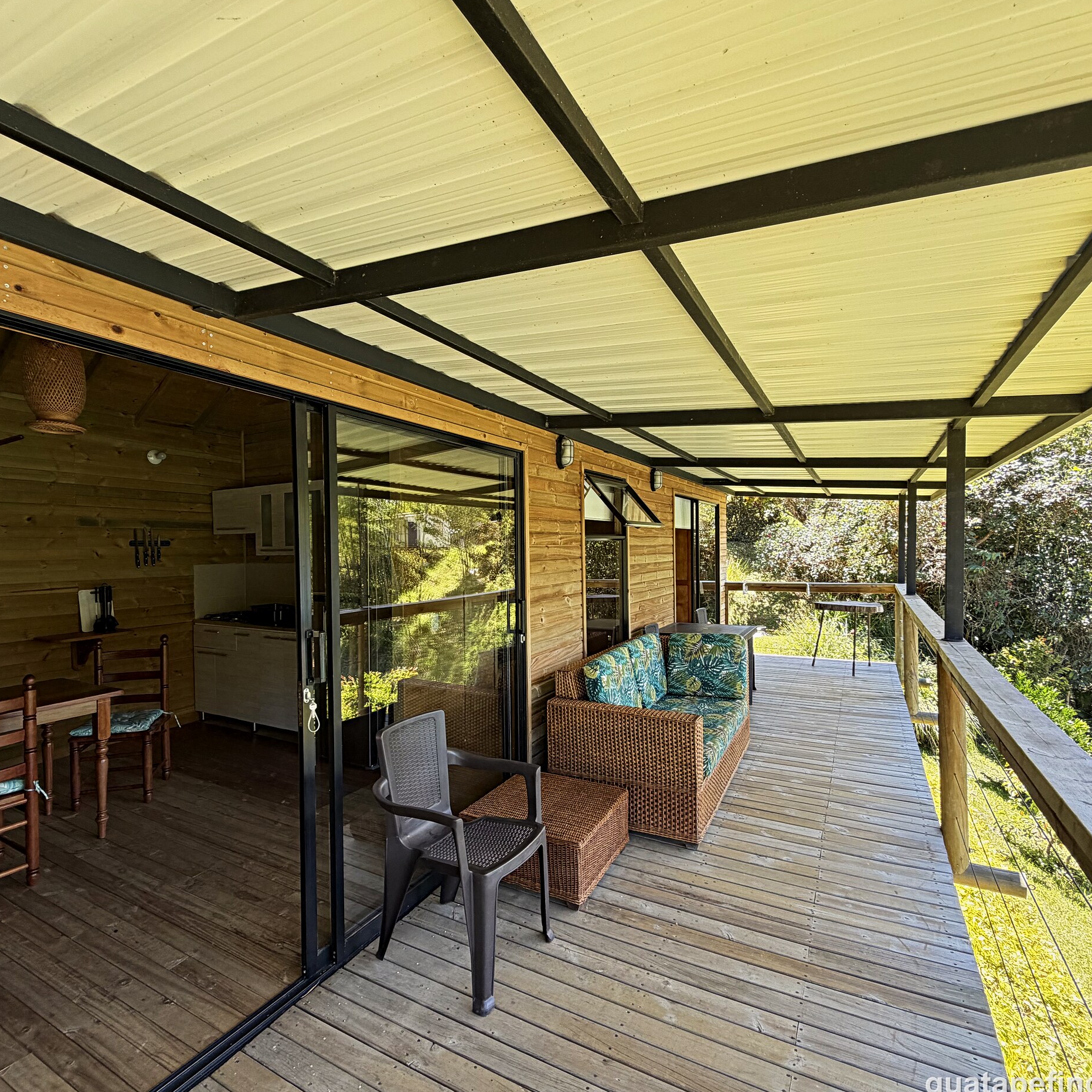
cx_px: 522
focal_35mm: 17
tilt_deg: -1.5
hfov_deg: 83.9
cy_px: 557
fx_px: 607
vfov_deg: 84.0
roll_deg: +1.6
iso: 125
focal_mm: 2.22
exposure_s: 1/121
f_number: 2.2
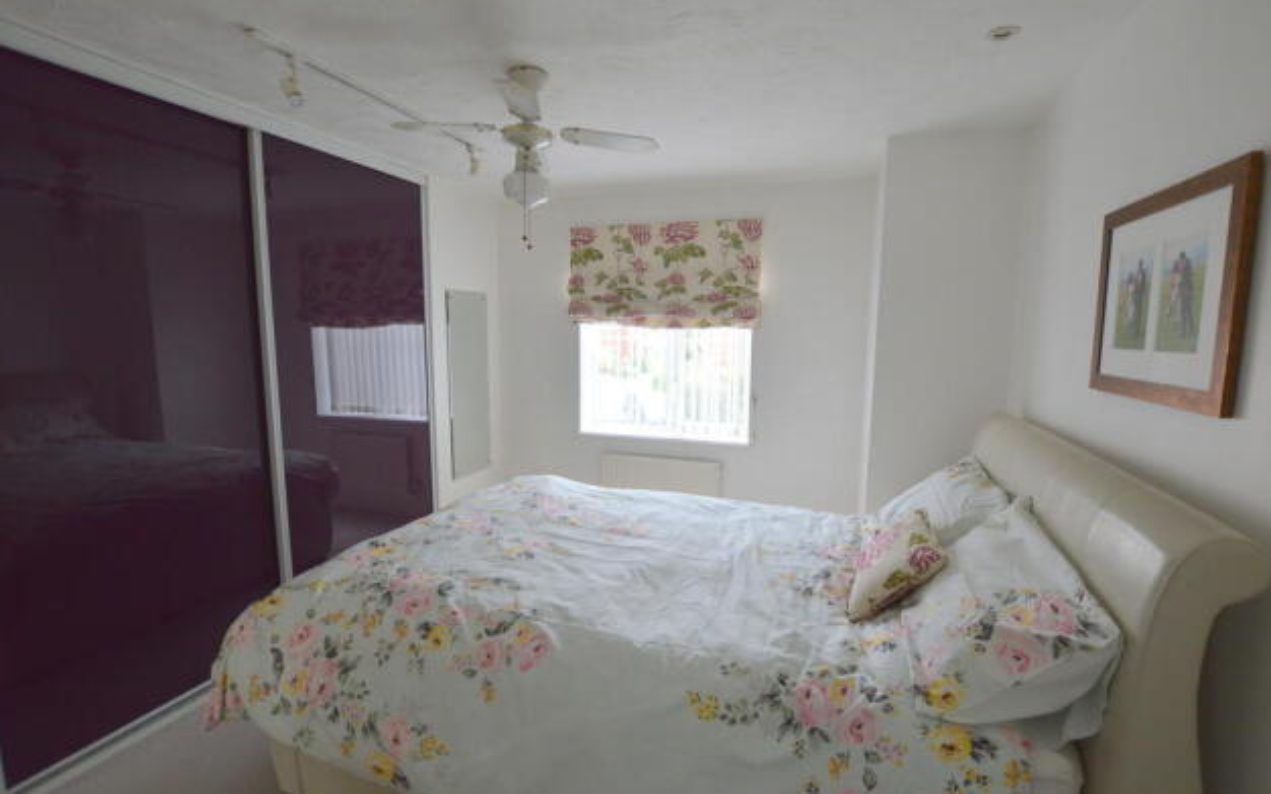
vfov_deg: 71.2
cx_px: 617
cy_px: 418
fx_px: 554
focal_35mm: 16
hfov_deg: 97.8
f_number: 4.5
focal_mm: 10
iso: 400
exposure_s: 1/80
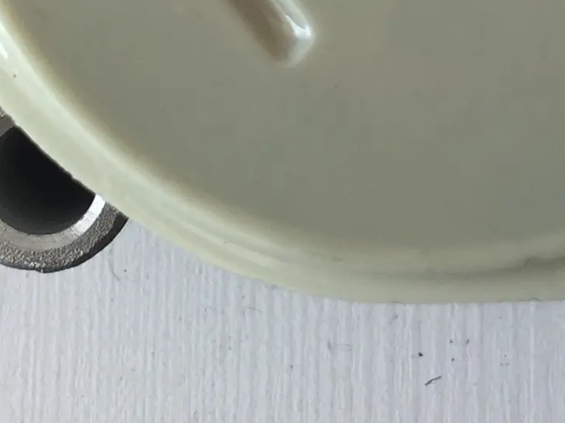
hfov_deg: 15.0
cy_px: -343
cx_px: 423
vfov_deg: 10.6
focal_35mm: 131
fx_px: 2138
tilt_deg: -84.0
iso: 32
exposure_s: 1/129
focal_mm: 4.15
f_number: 2.2
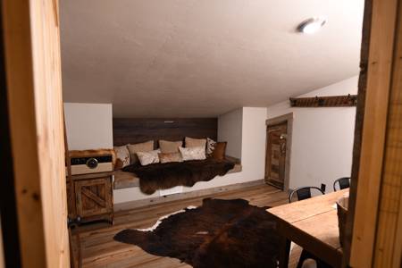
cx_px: 201
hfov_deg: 84.0
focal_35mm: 20
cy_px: 134
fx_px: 223
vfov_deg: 61.9
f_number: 4.5
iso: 1600
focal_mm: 20
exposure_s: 1/80
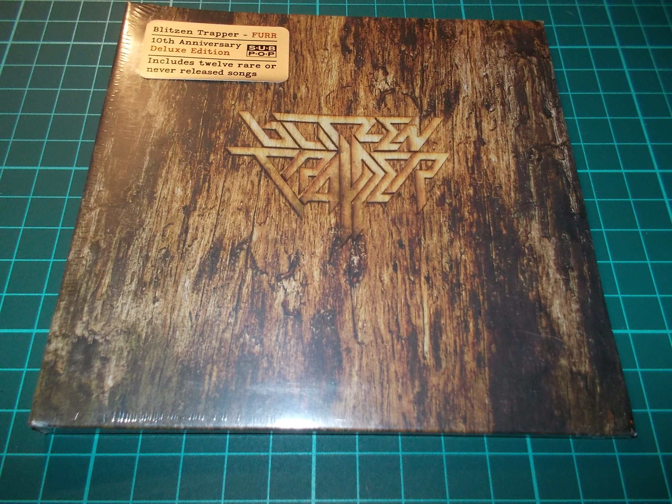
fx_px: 563
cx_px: 336
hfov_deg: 61.7
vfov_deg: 48.2
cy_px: 252
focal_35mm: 29
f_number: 3.3
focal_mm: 4.1
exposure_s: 1/30
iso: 200
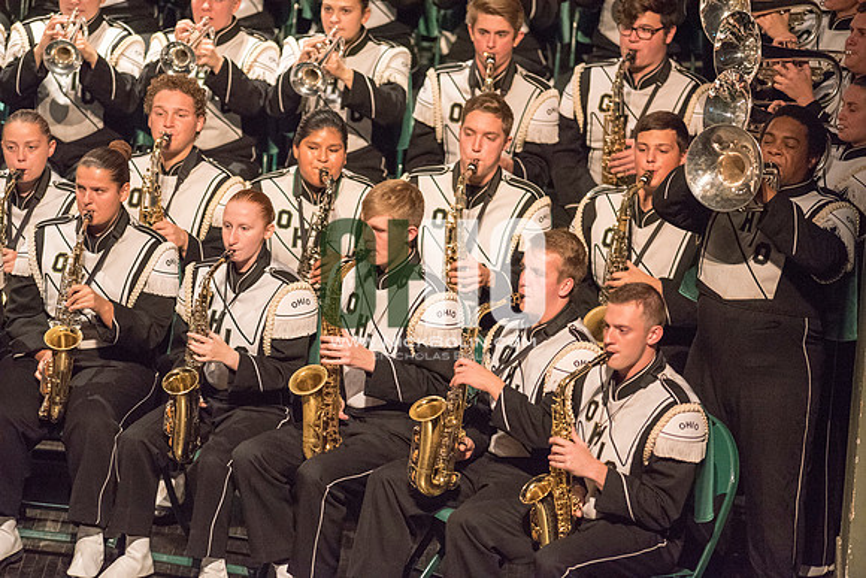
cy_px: 289
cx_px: 433
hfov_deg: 6.9
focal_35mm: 300
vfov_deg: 4.6
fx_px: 7218
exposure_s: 1/500
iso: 4000
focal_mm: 300
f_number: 2.8
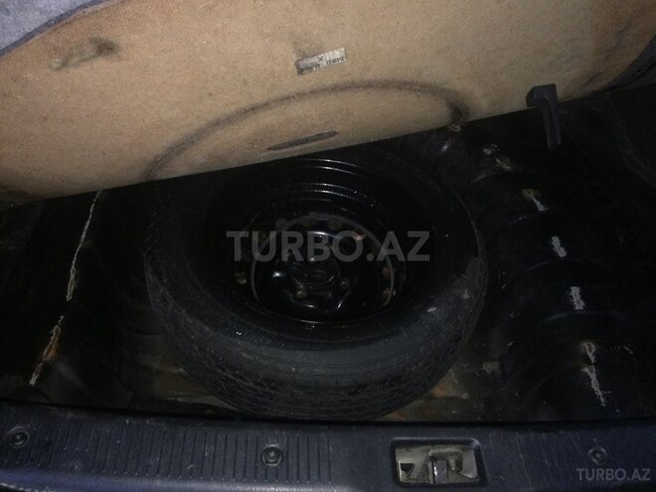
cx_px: 328
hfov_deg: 61.7
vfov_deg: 48.2
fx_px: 550
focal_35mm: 29
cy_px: 246
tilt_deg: -48.6
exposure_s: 1/17
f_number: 2.2
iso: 250
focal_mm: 4.15
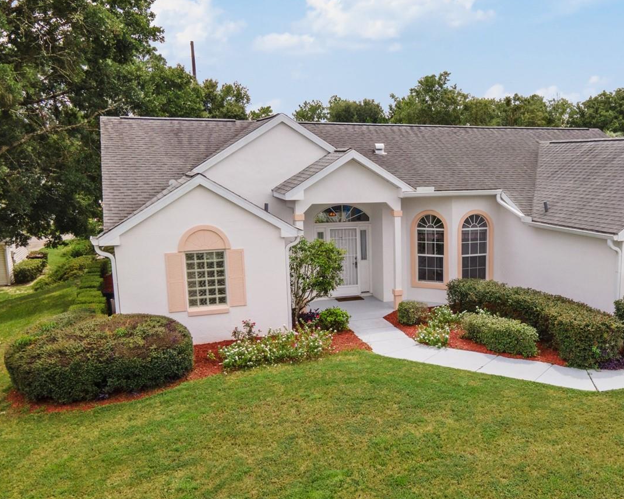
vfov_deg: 42.2
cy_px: 279
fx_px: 646
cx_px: 449
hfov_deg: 49.9
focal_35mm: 35
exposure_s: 1/40
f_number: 2.8
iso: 100
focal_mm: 4.5
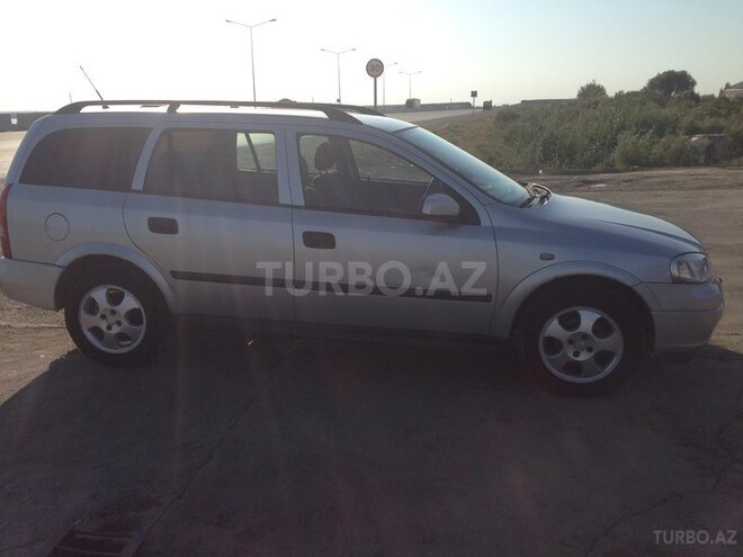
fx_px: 708
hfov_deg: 55.4
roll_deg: +2.1
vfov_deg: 42.9
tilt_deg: -13.2
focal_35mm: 33
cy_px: 278
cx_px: 372
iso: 50
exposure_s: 1/2169
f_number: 2.4
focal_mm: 4.12
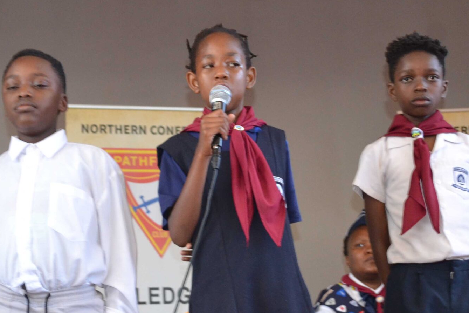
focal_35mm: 109
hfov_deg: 18.8
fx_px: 1420
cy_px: 161
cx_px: 236
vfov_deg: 12.6
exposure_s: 1/60
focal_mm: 38
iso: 1250
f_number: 5
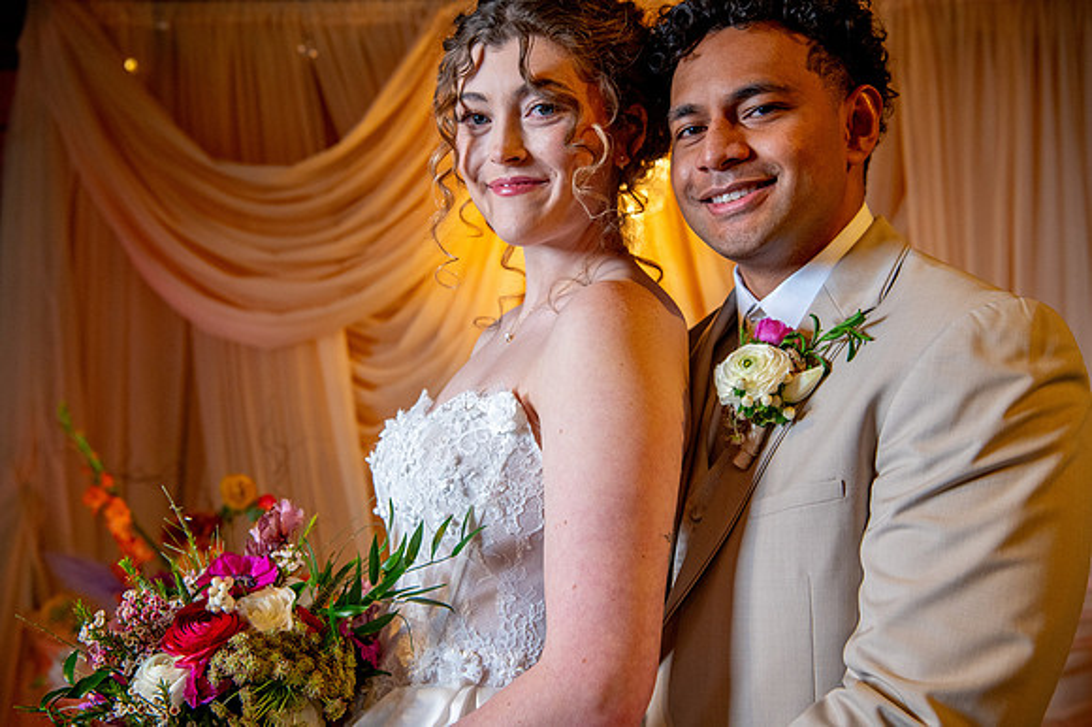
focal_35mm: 42
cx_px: 546
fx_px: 1273
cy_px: 364
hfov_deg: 46.4
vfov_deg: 31.9
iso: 2000
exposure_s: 1/320
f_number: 5
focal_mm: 42
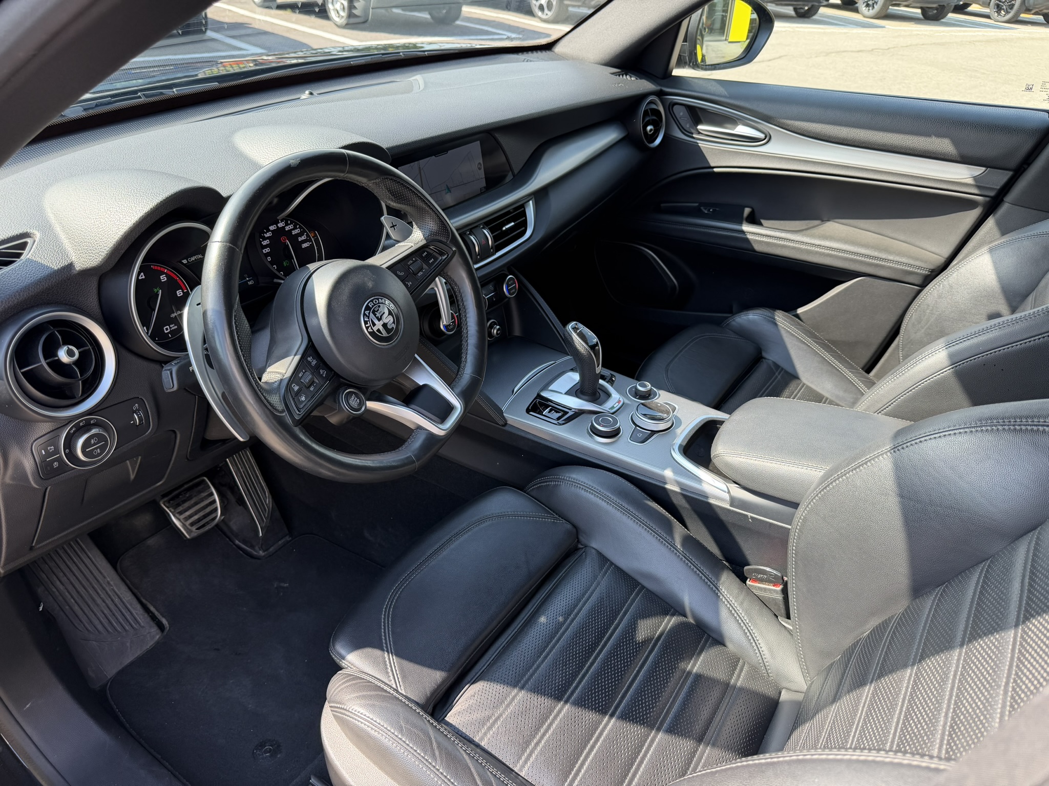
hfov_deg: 71.6
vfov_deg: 56.8
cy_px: 393
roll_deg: -3.5
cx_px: 524
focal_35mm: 24
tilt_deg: -33.5
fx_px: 727
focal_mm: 6.76
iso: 100
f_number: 1.78
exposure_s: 1/399
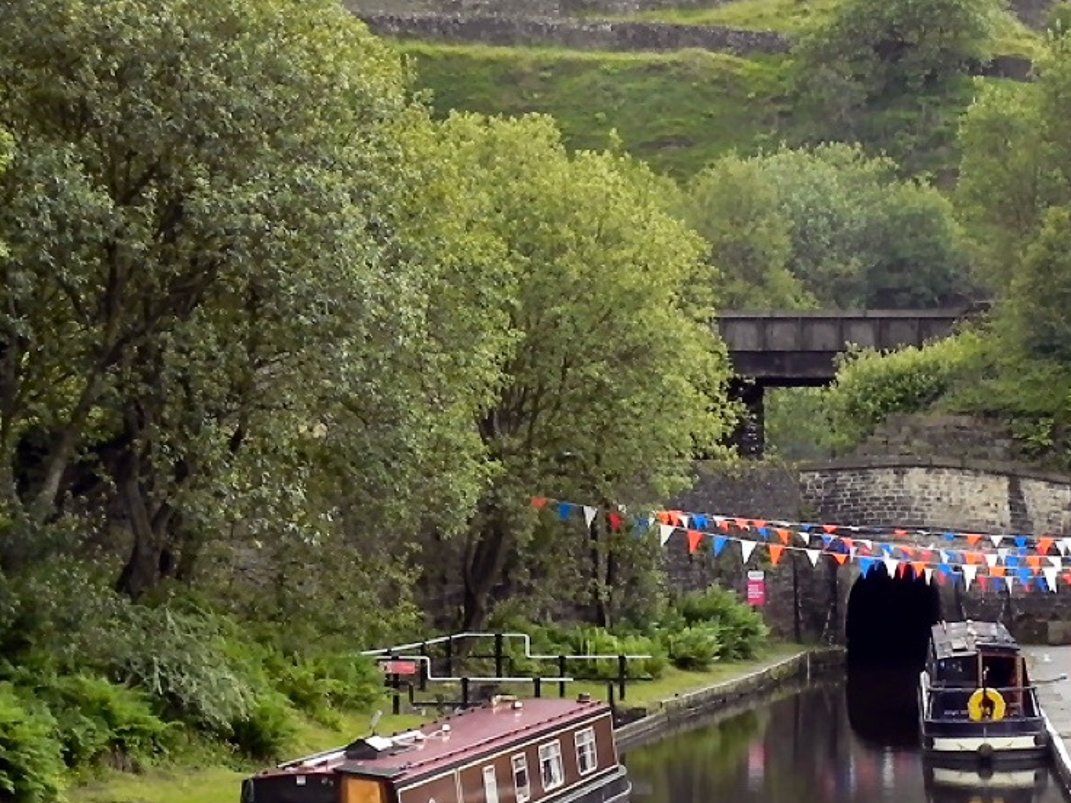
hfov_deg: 19.5
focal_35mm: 100
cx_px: 829
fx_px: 3094
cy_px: 607
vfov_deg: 14.7
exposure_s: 1/96.2
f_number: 5.6
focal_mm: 8.2
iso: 160
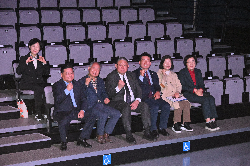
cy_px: 83
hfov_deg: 21.2
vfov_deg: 14.3
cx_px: 125
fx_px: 667
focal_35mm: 96
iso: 10000
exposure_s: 1/250
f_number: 6.3
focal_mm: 96
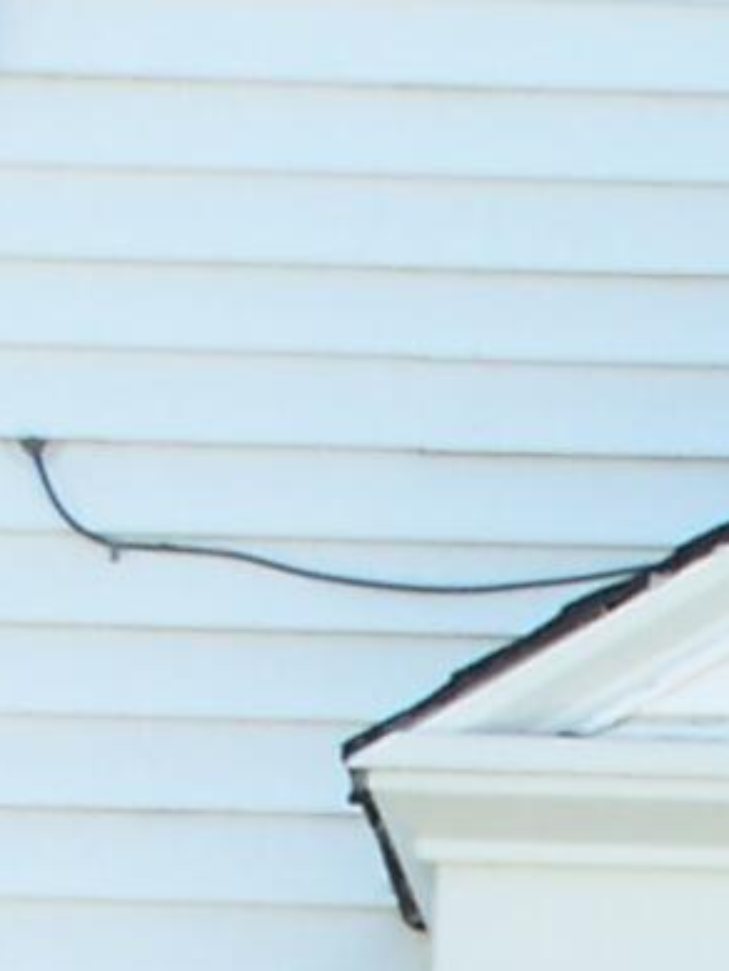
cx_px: 1386
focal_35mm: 355
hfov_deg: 4.1
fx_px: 9963
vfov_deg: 5.4
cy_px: 2476
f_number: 3.2
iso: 80
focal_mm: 11.5
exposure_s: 1/250
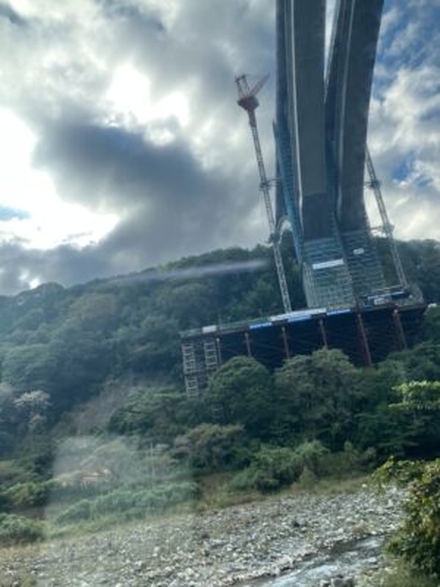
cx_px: 220
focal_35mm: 28
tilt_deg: +21.6
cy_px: 294
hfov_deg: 49.7
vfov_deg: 63.4
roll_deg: +9.2
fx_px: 475
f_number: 1.8
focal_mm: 3.99
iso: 32
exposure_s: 1/260
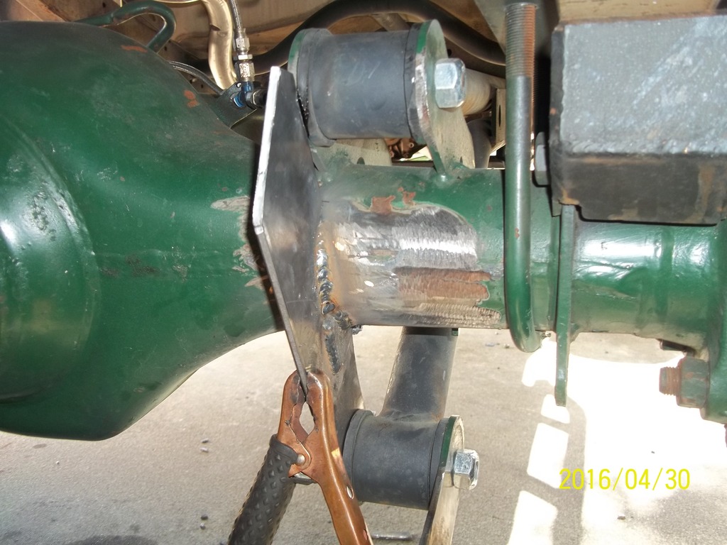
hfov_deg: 56.8
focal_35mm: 32
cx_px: 364
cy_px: 272
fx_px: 672
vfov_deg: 44.2
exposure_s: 1/60
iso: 80
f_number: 2.9
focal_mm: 5.7
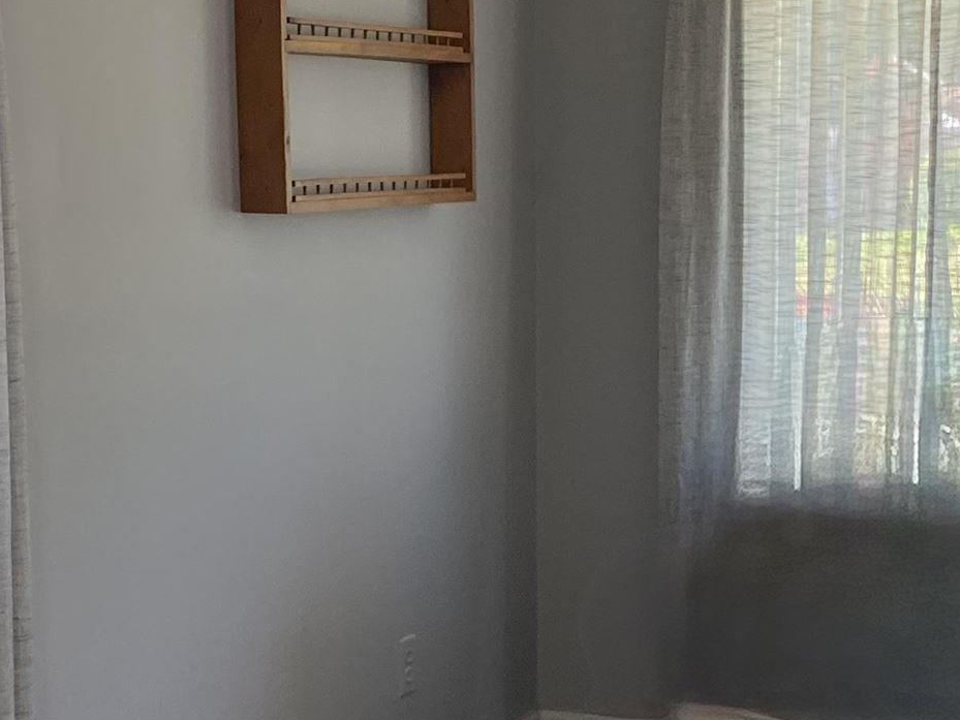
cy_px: 401
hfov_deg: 22.7
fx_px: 2385
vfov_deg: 17.2
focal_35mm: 86
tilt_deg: -8.4
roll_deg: -0.4
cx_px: 644
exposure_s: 1/104
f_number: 1.8
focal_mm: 4.25
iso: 125
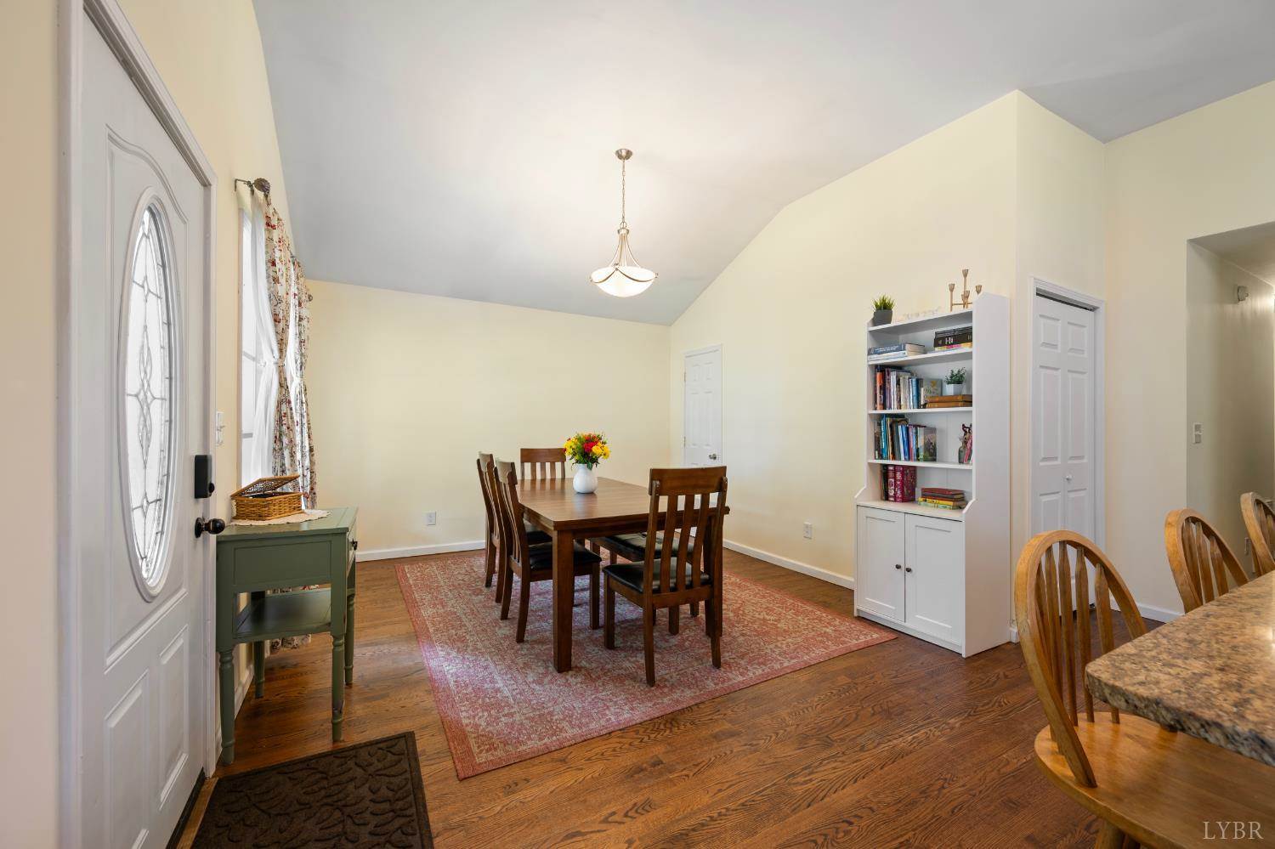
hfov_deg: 104.3
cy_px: 424
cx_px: 638
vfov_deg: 81.2
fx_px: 496
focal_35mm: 14
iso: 400
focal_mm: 14
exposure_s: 1/1.67
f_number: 8
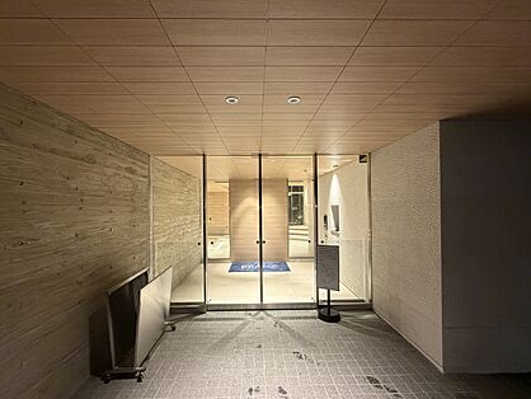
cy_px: 206
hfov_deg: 98.1
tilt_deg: +1.7
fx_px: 230
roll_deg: +0.4
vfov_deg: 81.8
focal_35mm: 15
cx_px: 263
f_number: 2.2
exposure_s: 1/50
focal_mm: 2.22
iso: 640
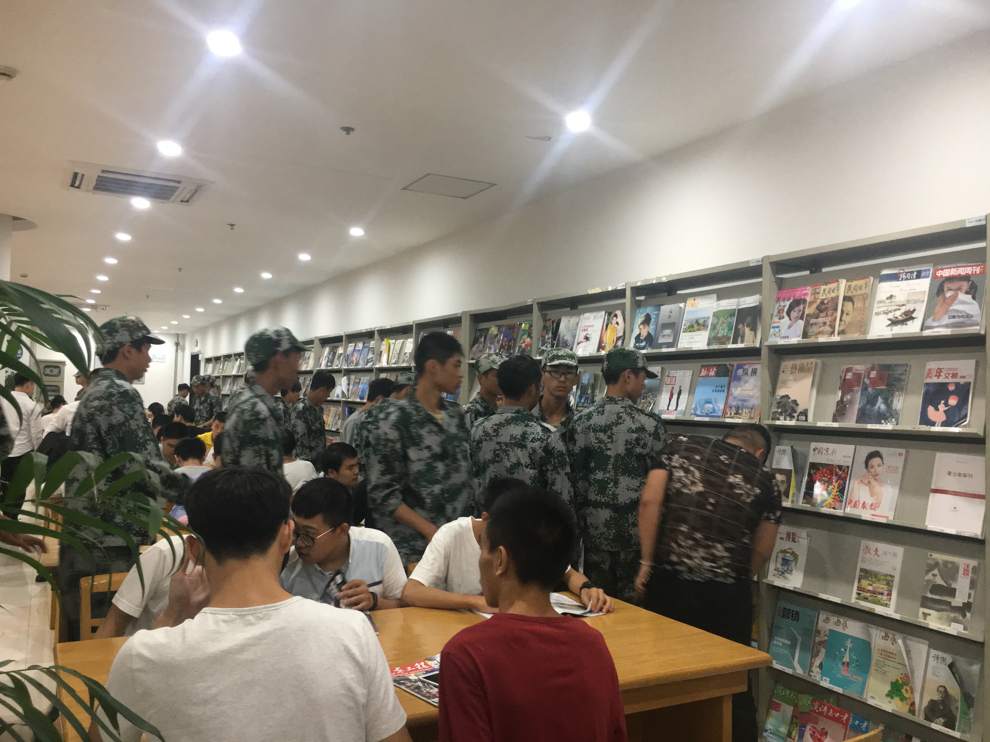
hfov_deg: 61.7
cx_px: 495
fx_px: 829
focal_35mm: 29
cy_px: 371
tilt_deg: +1.8
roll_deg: -2.3
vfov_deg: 48.2
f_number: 2.2
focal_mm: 4.15
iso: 160
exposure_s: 1/33
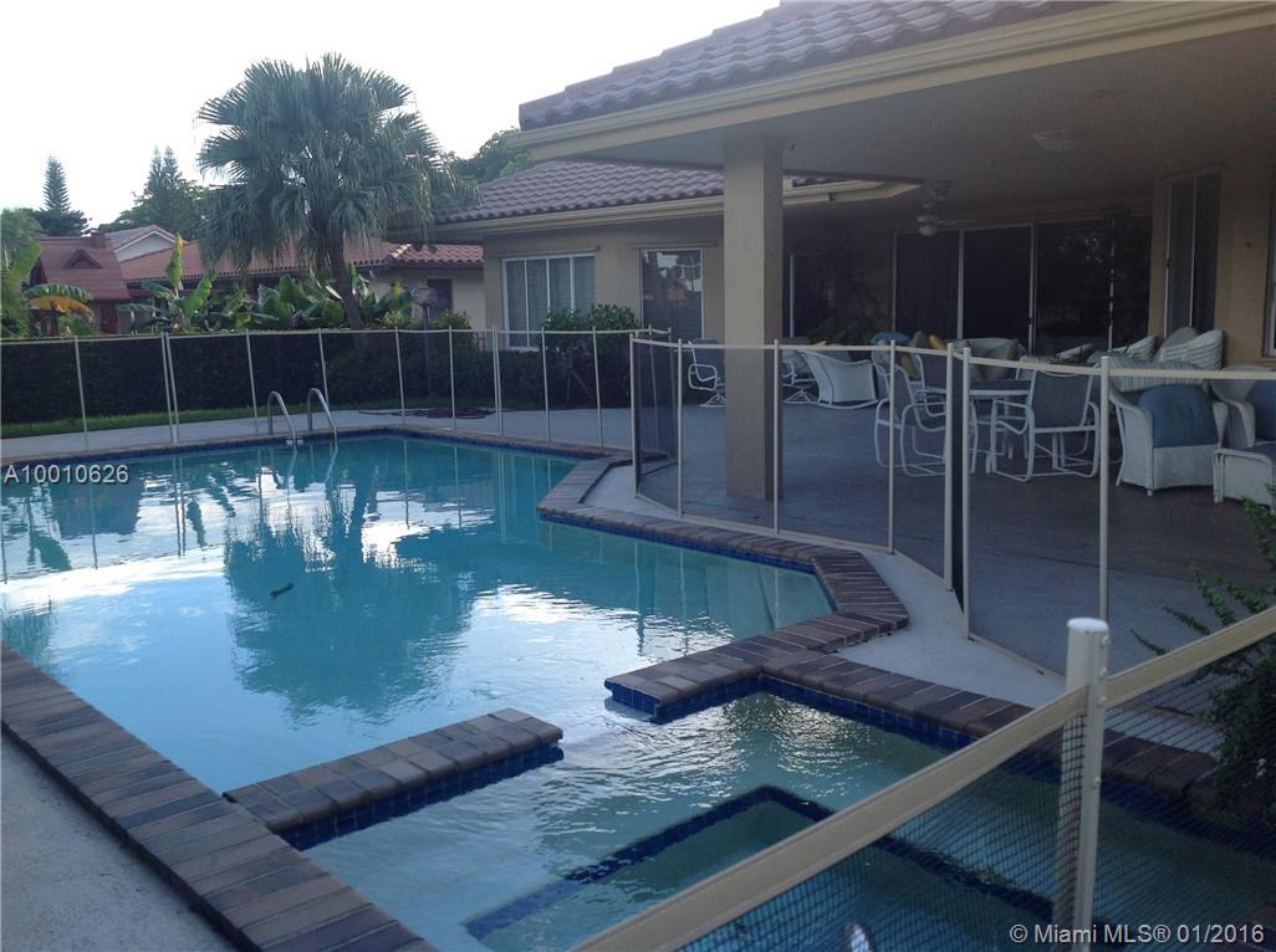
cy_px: 476
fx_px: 1288
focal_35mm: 35
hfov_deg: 52.7
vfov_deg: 40.6
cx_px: 638
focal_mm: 4.28
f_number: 2.4
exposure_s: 1/232
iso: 50
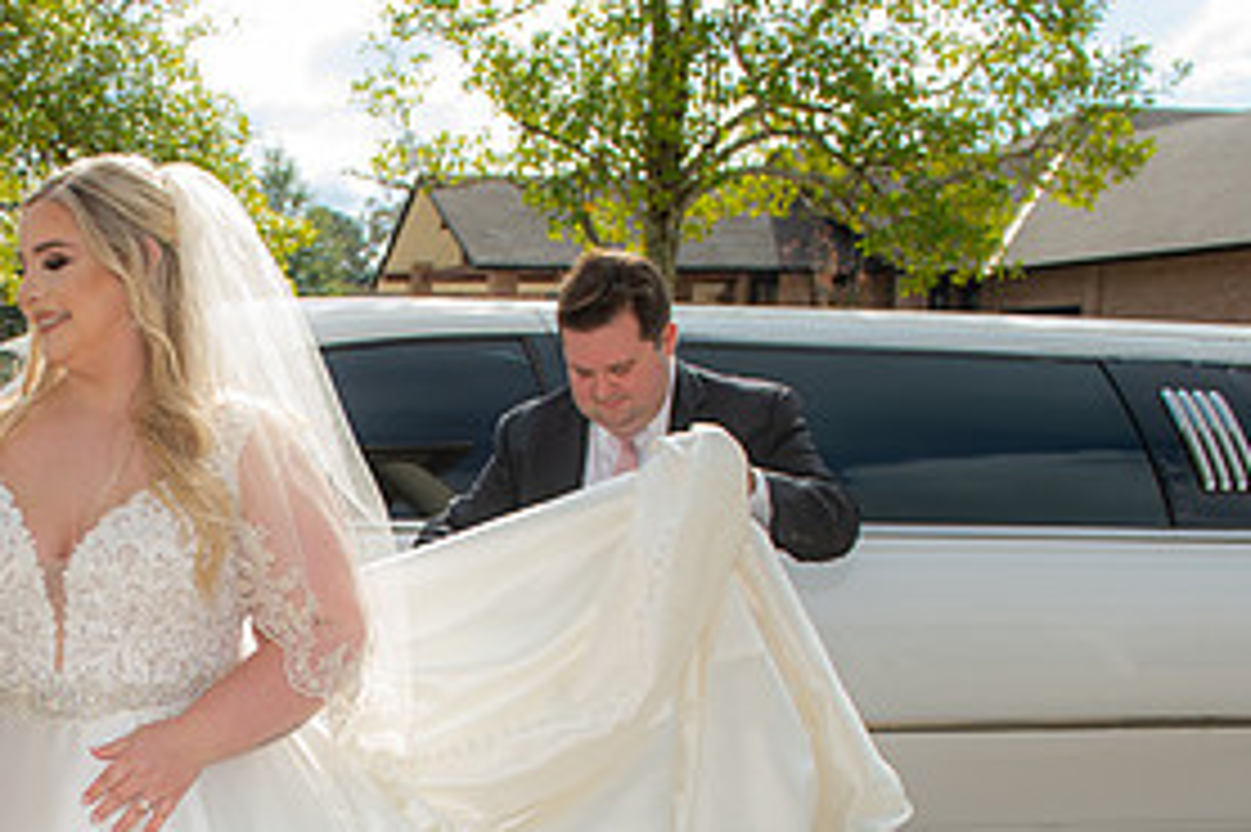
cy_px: 774
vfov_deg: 26.0
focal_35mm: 50
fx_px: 1736
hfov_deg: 37.3
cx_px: 153
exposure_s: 1/400
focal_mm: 24
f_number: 5
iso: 64
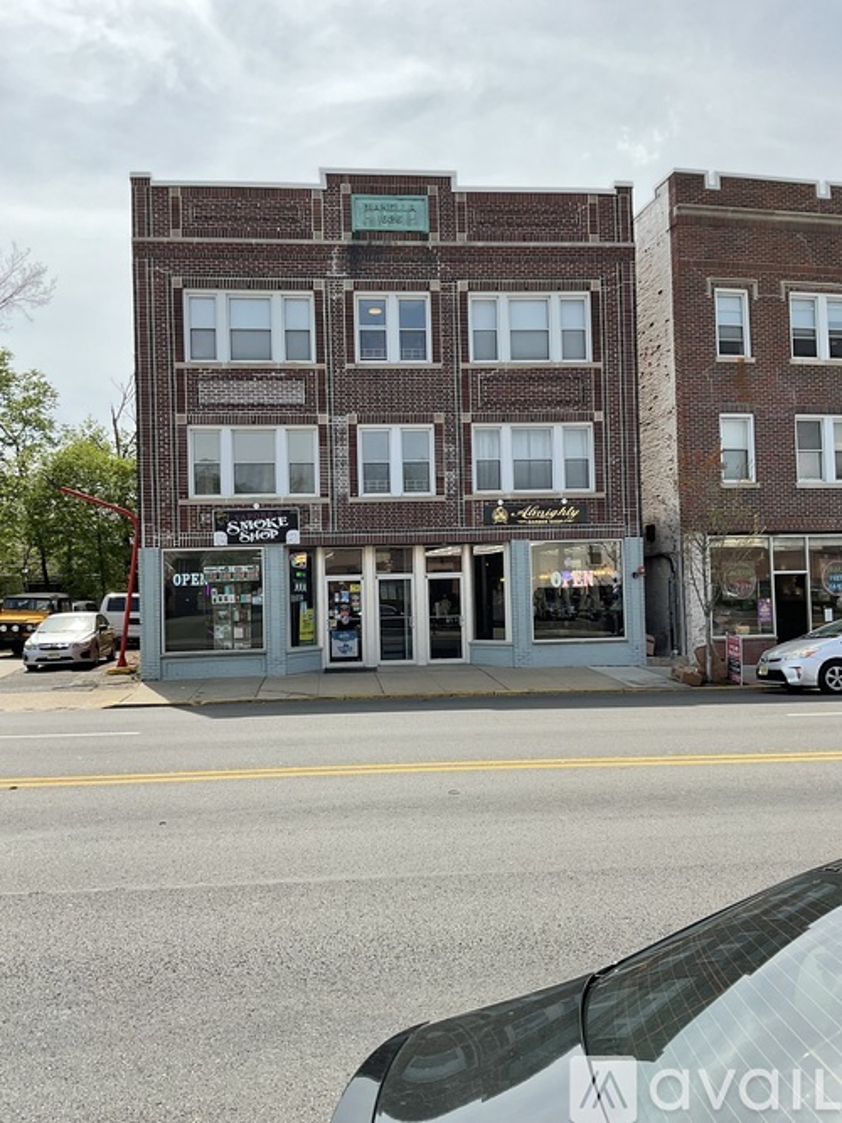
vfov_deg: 61.7
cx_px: 421
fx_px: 941
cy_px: 562
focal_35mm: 29
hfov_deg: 48.2
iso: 16
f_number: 1.8
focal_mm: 3
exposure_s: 1/1342
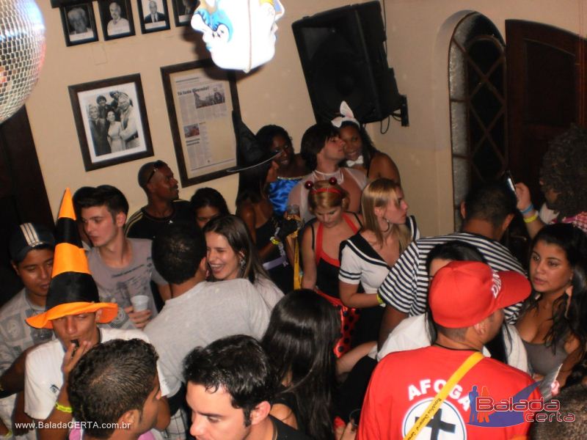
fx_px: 610
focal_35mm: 36
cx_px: 294
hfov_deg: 51.4
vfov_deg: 39.7
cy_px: 220
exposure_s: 1/30
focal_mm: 6.3
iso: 250
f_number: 3.1
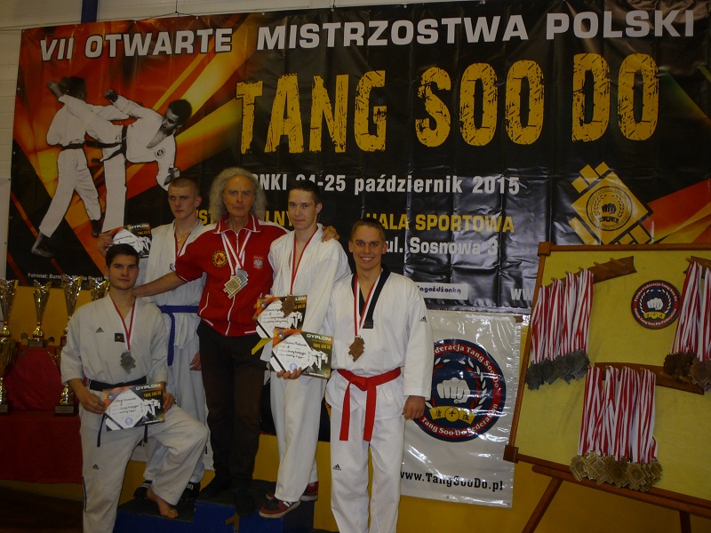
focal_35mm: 32
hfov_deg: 56.8
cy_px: 266
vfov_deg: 44.2
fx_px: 657
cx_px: 356
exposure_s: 1/30
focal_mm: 5.2
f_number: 3.3
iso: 100
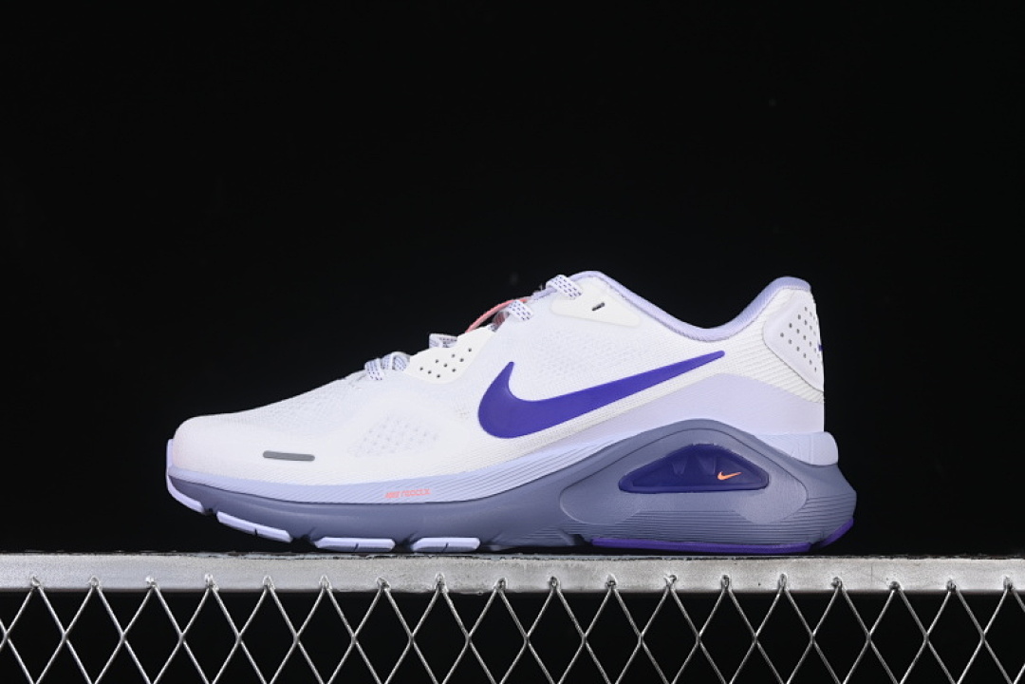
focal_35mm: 75
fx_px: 2135
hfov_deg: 27.0
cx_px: 512
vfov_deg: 18.2
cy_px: 342
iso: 160
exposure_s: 1/100
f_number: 8
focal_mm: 50
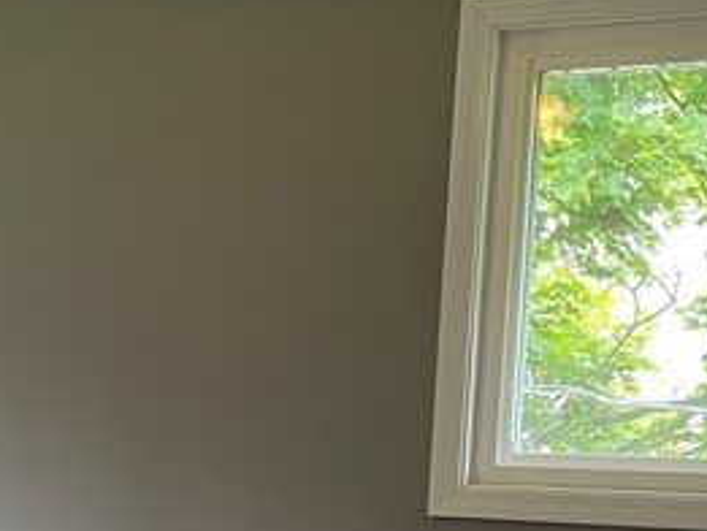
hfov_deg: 17.7
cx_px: -276
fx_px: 2084
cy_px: 702
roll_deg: -0.2
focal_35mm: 102
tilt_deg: -10.8
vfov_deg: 13.9
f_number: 1.6
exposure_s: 1/60
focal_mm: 5.1
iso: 125
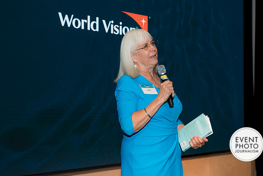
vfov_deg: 23.4
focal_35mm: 58
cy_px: 80
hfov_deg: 34.5
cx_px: 134
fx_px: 424
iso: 800
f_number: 5
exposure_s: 1/125
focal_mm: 52
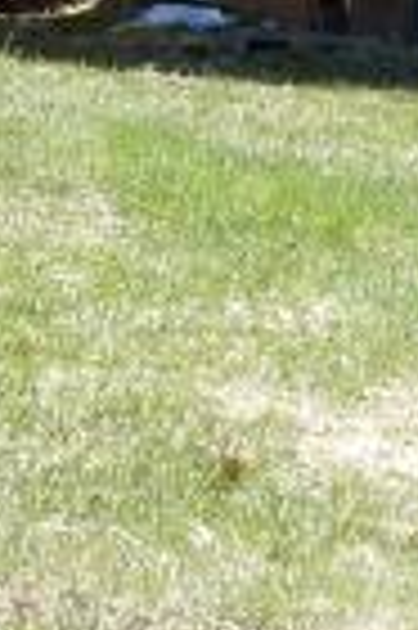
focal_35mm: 541
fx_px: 9445
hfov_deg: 2.5
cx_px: 908
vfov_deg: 3.8
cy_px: -364
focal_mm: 12.6
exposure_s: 1/250
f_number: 4.8
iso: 125
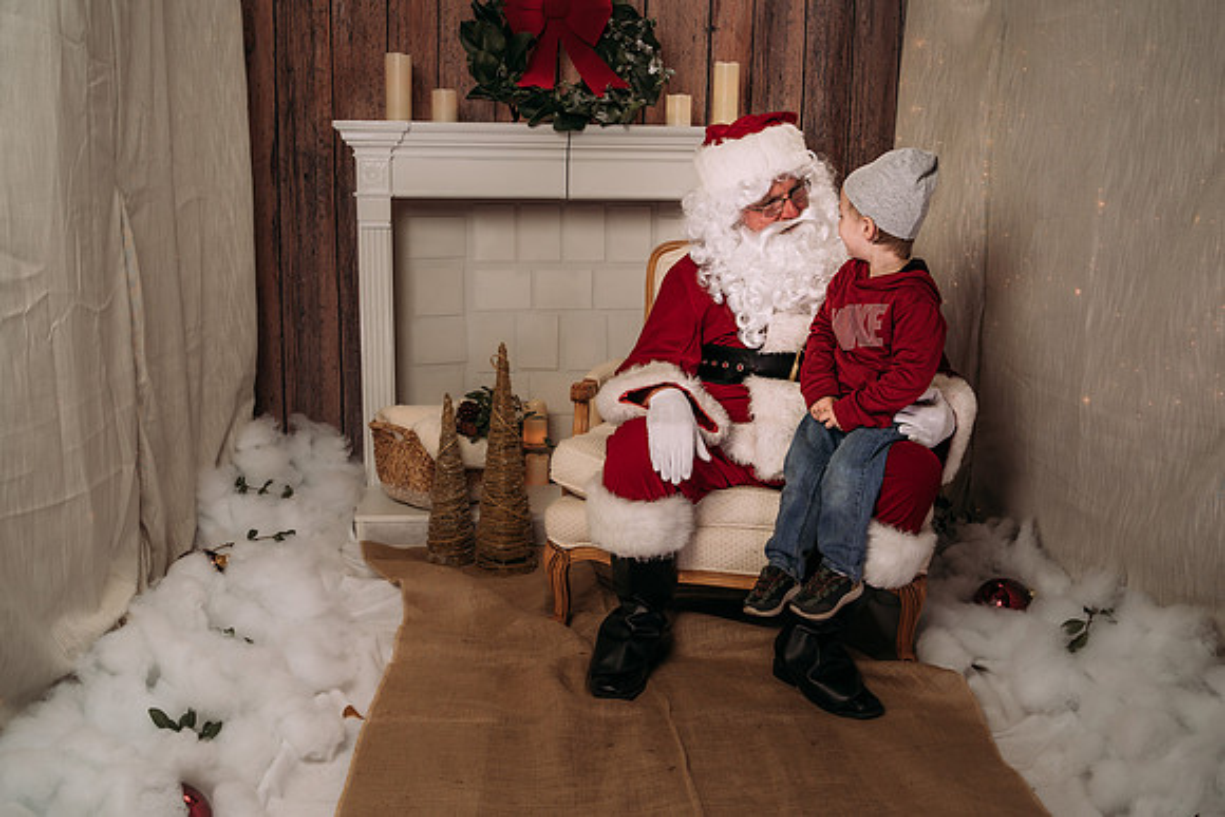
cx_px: 626
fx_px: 1265
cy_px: 420
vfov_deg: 35.8
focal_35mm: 37
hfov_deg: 51.7
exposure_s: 1/100
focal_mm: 35
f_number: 6.3
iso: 100
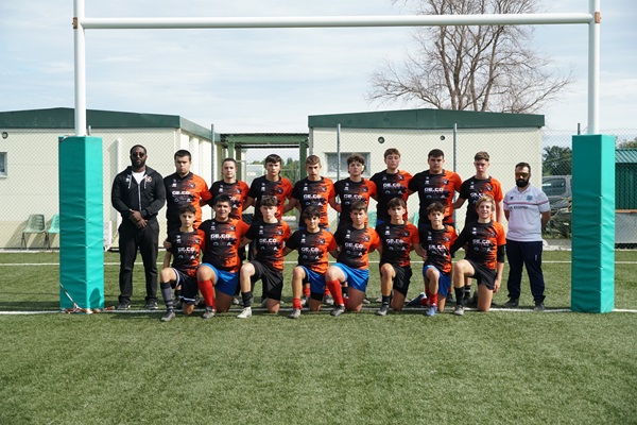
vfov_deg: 22.6
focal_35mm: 60
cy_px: 212
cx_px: 318
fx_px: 1062
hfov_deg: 33.4
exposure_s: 1/2000
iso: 400
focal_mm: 40
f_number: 4.5
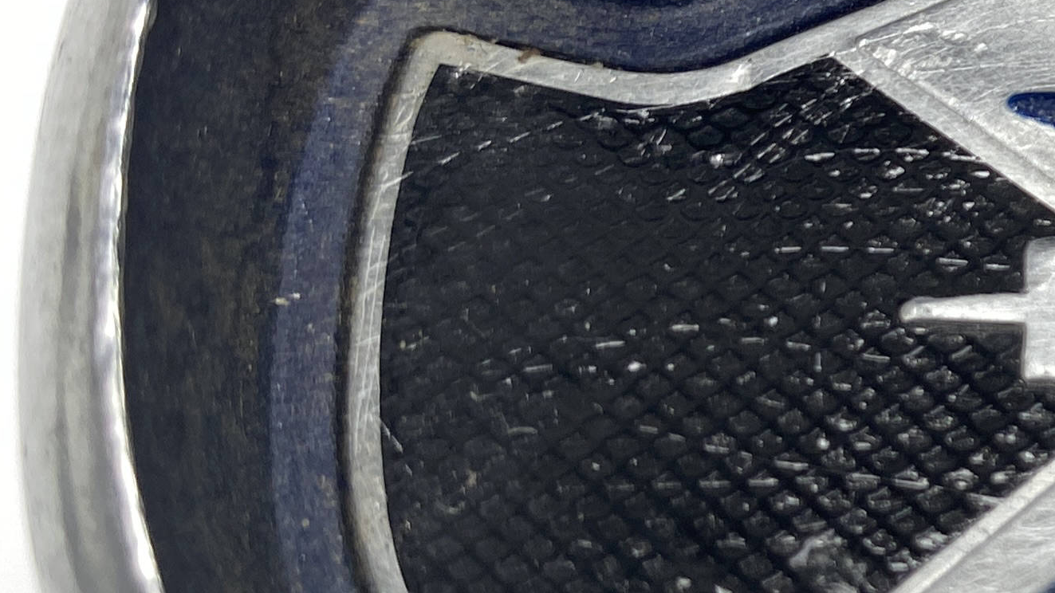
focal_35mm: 83
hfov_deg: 21.9
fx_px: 2322
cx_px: 1516
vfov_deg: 14.5
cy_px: 179
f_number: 1.8
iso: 32
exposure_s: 1/120
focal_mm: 4.25
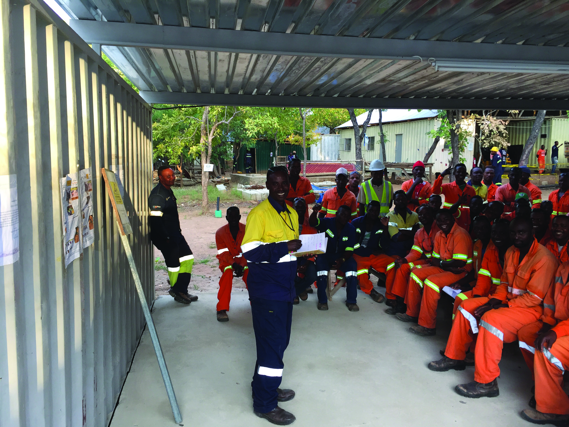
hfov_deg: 61.7
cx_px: 284
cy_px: 214
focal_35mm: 29
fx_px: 477
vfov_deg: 48.2
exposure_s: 1/100
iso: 50
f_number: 2.2
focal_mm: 4.15
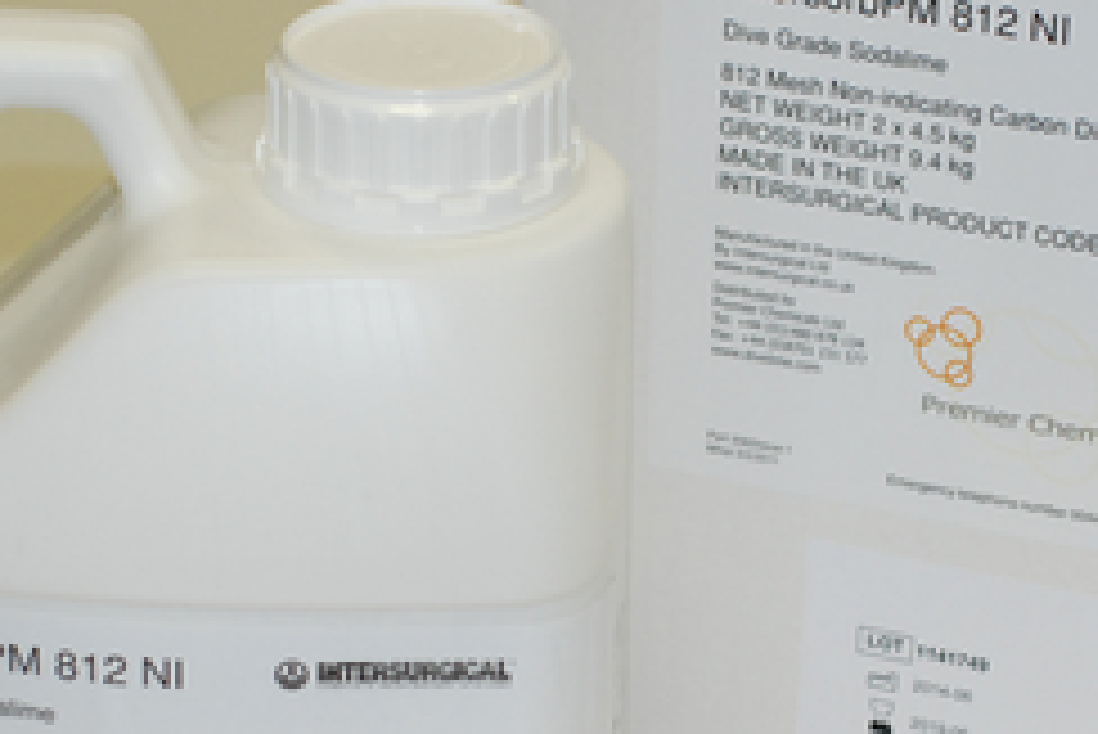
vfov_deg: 8.9
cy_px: 666
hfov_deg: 13.3
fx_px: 4700
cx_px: 644
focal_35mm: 154
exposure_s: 1/160
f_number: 5
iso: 800
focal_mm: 50
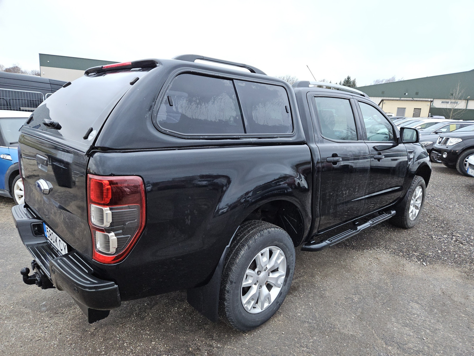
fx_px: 315
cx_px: 237
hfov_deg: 73.9
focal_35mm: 23
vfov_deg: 58.9
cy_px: 178
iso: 200
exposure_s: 1/100
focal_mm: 5.4
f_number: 1.8
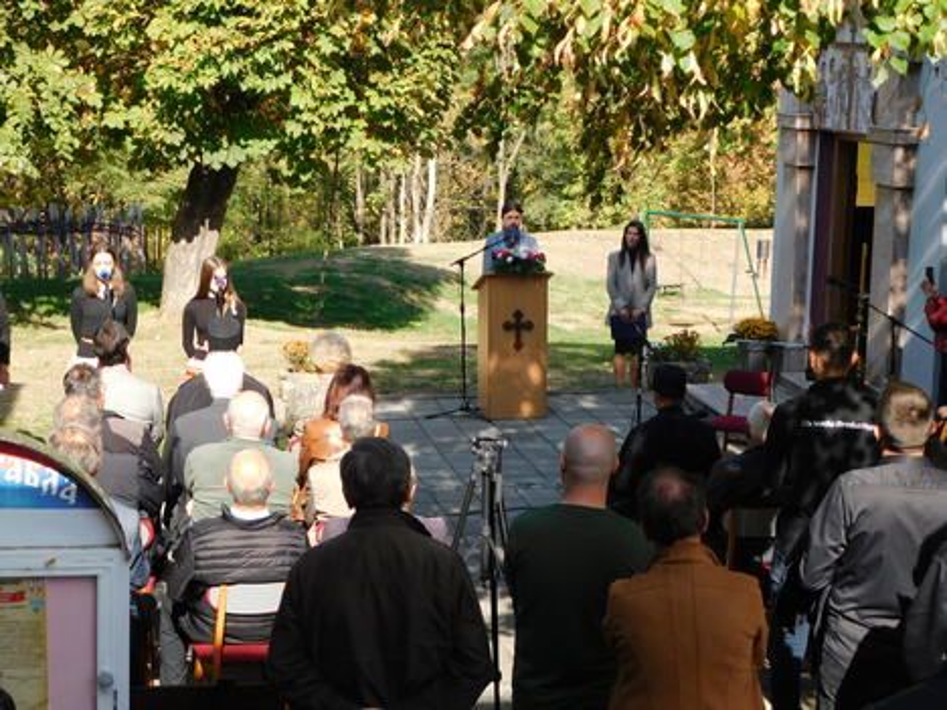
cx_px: 474
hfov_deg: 27.4
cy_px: 355
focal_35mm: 71
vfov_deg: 20.7
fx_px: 1942
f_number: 4.3
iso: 125
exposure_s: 1/320
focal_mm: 12.6
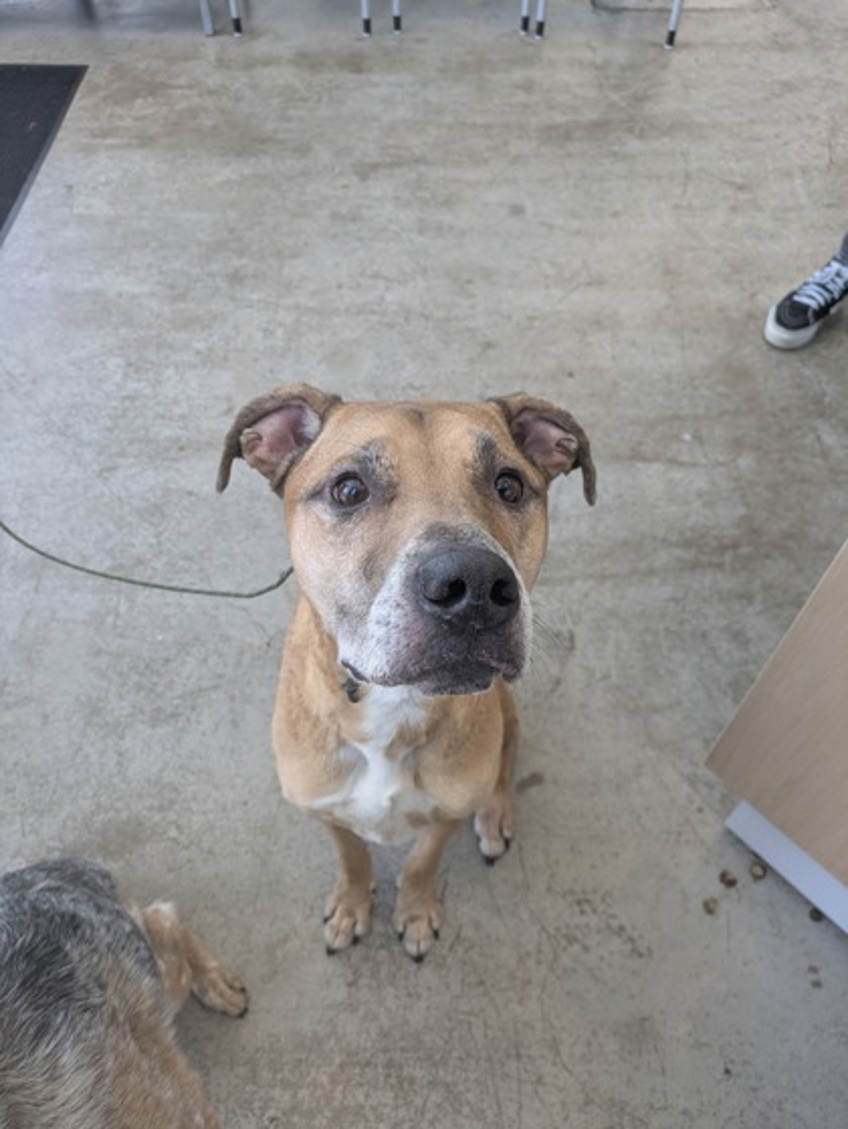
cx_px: 424
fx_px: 816
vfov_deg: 69.4
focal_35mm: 25
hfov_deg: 54.9
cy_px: 564
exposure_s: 1/120
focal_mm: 5.43
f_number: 1.89
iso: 97
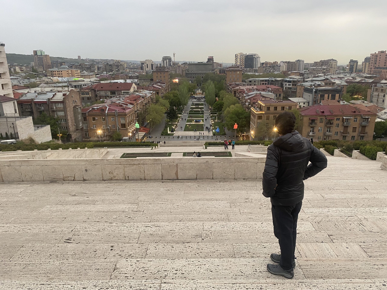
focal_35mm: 26
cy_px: 145
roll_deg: +1.2
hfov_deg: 67.3
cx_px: 194
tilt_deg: -16.6
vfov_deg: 53.1
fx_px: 291
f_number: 1.8
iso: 125
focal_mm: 4.25
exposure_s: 1/87
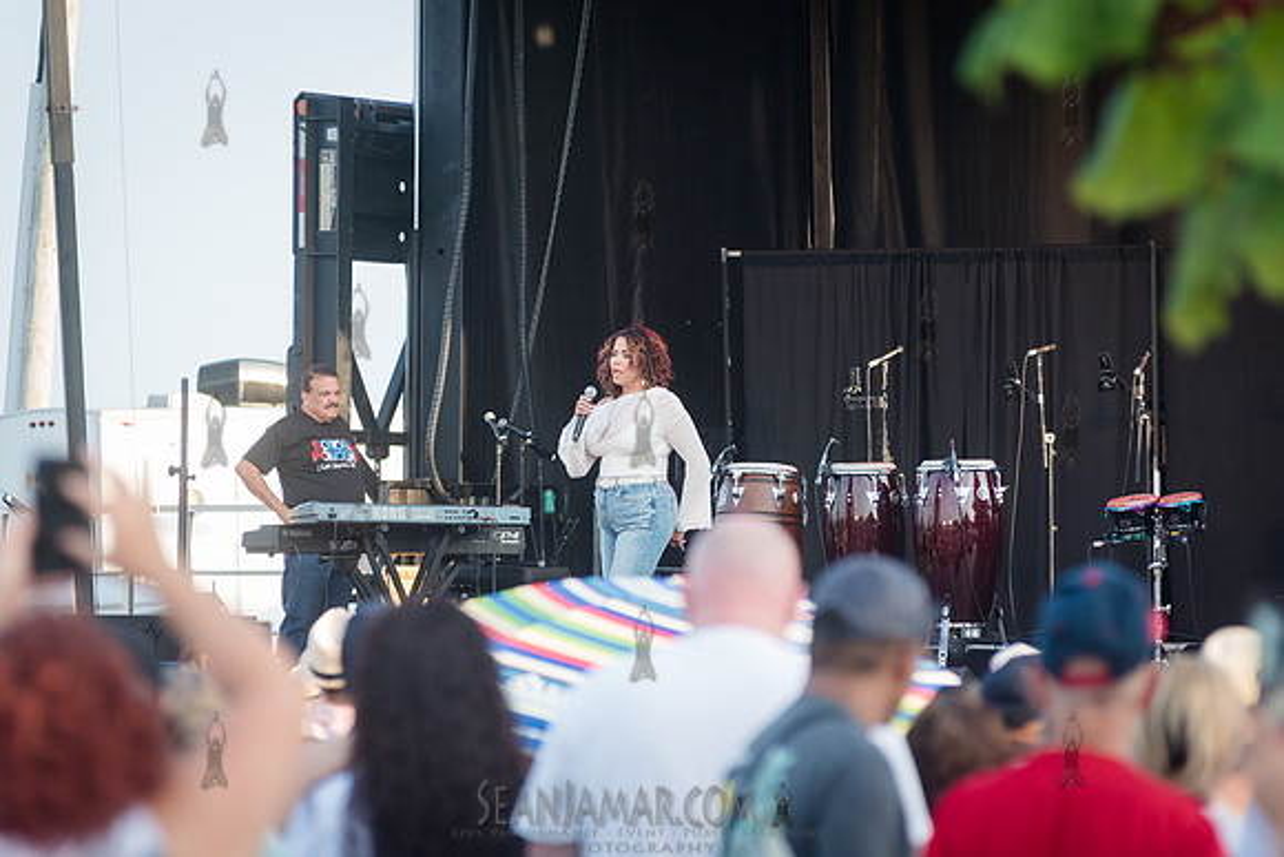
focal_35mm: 220
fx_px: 7845
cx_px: 630
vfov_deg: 6.3
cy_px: 432
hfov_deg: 9.4
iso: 1000
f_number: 4.5
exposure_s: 1/1000
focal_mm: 200
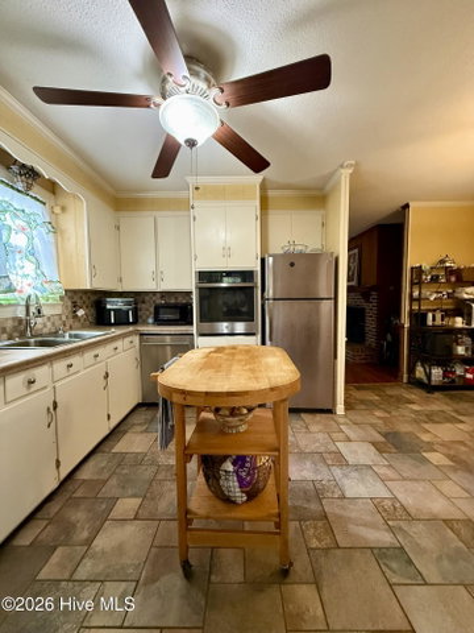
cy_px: 316
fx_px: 256
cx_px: 237
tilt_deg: -3.3
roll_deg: +0.2
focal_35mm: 14
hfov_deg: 85.7
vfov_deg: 102.1
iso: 640
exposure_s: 1/60
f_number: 2.2
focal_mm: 2.22
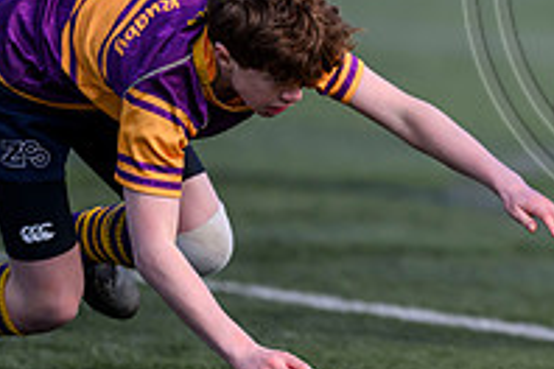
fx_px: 18050
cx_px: 750
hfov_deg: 1.8
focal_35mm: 1173
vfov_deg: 1.2
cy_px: -35
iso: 500
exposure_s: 1/3200
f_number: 3.2
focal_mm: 400
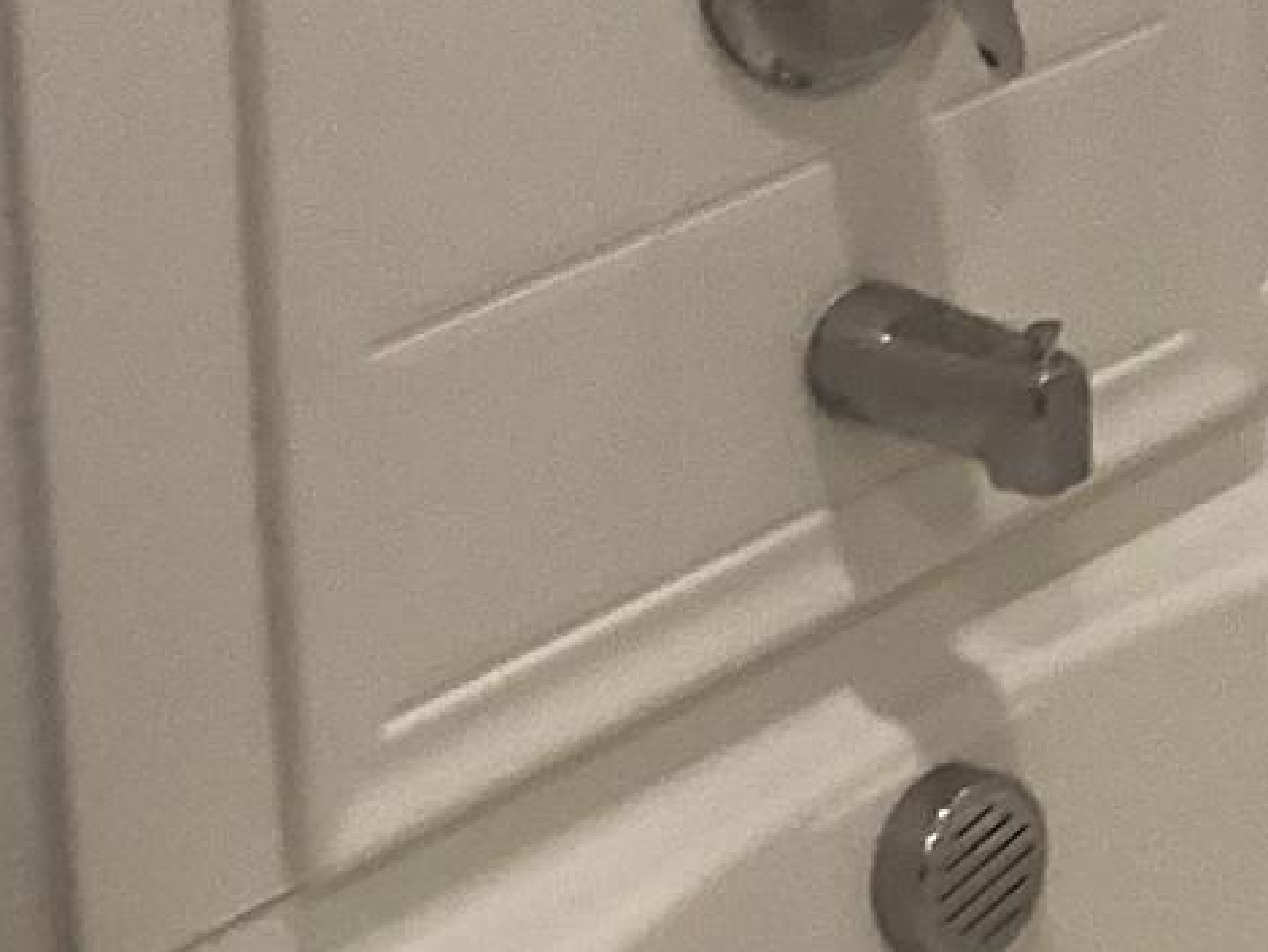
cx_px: 1870
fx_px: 4948
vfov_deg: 10.0
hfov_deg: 13.8
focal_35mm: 135
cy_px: -1092
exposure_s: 1/60
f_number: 2.4
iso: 125
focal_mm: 3.3
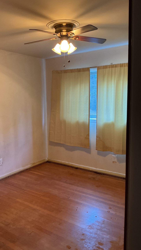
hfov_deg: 36.4
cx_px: 49
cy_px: 124
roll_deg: +1.5
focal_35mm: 32
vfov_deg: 61.0
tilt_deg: -5.8
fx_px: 213
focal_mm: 3
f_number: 1.8
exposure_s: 1/60
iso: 250
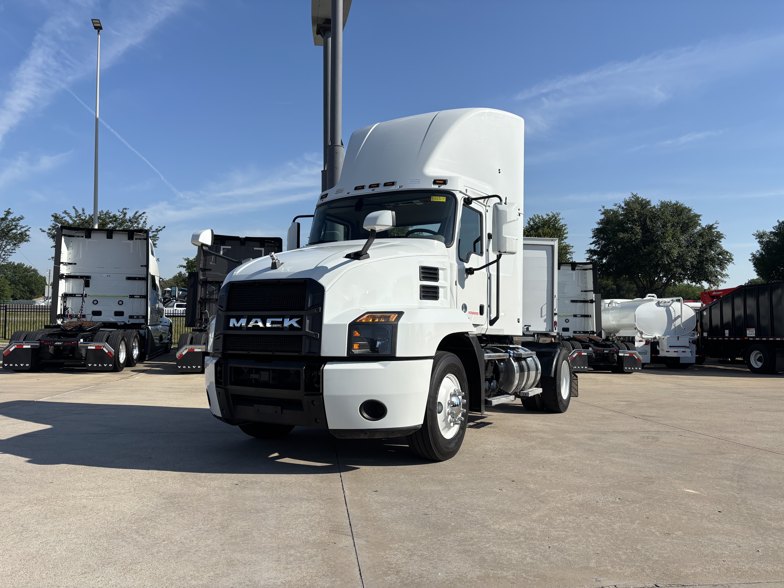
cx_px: 392
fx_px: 589
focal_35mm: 26
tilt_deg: +0.9
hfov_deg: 67.3
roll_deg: -0.4
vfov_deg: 53.1
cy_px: 294
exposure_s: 1/5076
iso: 50
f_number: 1.6
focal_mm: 5.96
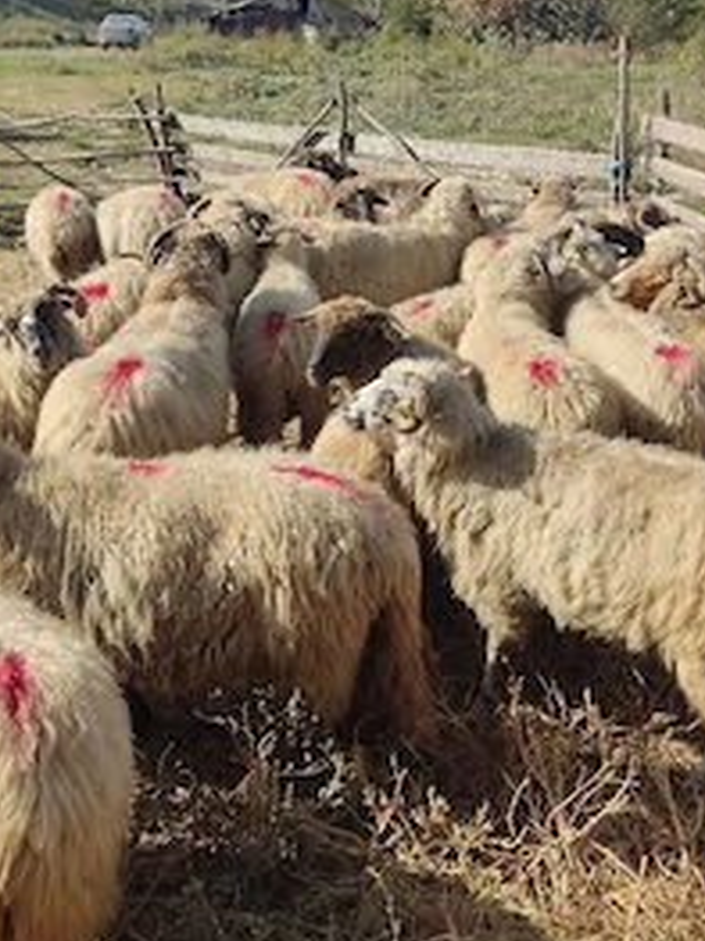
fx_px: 1033
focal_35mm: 38
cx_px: 379
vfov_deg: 48.1
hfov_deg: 37.7
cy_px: 304
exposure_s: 1/909
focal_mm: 4.71
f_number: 1.79
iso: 50
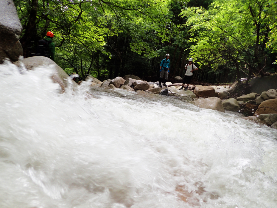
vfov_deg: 46.8
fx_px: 240
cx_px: 138
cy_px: 104
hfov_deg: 60.0
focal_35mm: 30
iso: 100
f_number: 2.3
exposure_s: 1/100
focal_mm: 5.5
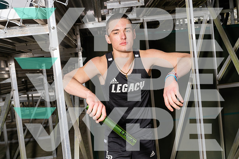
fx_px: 259
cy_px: 80
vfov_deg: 34.2
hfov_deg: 49.5
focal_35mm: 39
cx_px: 120
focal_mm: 39
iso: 160
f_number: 8
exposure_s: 1/250
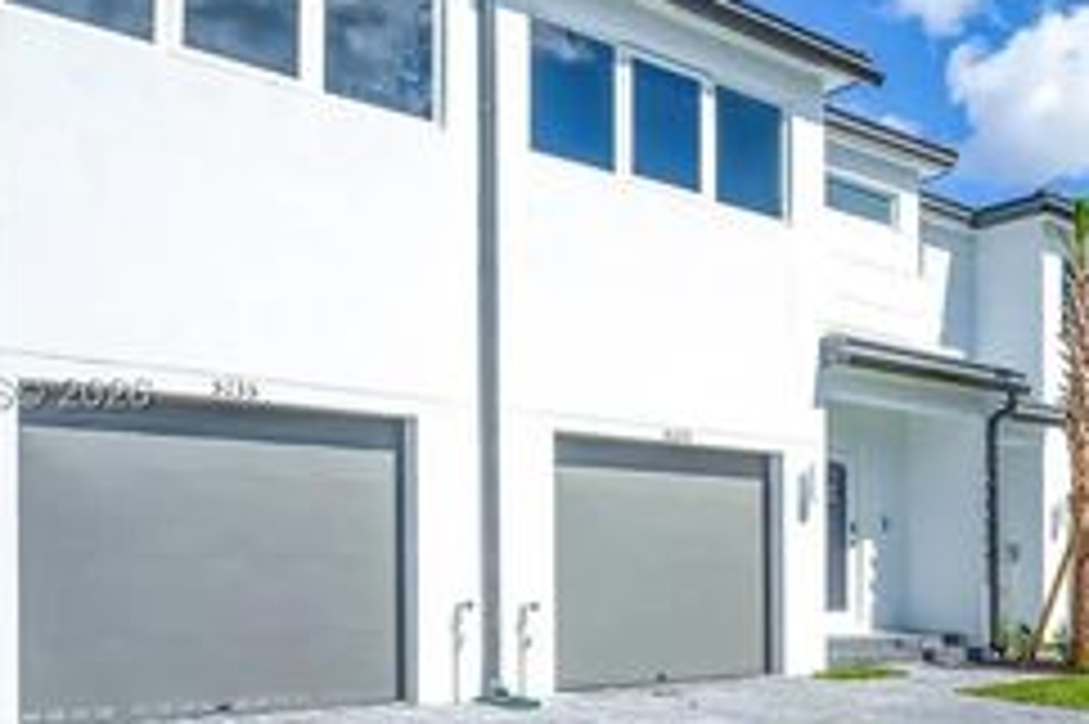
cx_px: 1030
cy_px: 396
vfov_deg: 34.5
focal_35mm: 39
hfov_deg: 44.3
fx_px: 1166
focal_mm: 14.6
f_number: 6.3
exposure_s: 1/4000
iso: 100
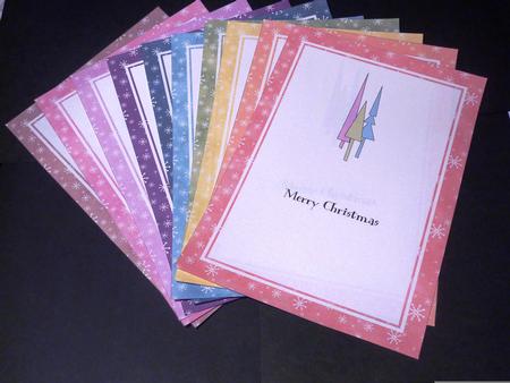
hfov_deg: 50.1
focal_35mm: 37
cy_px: 192
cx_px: 255
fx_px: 545
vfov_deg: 38.7
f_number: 3.6
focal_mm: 6.1
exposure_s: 1/30
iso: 200
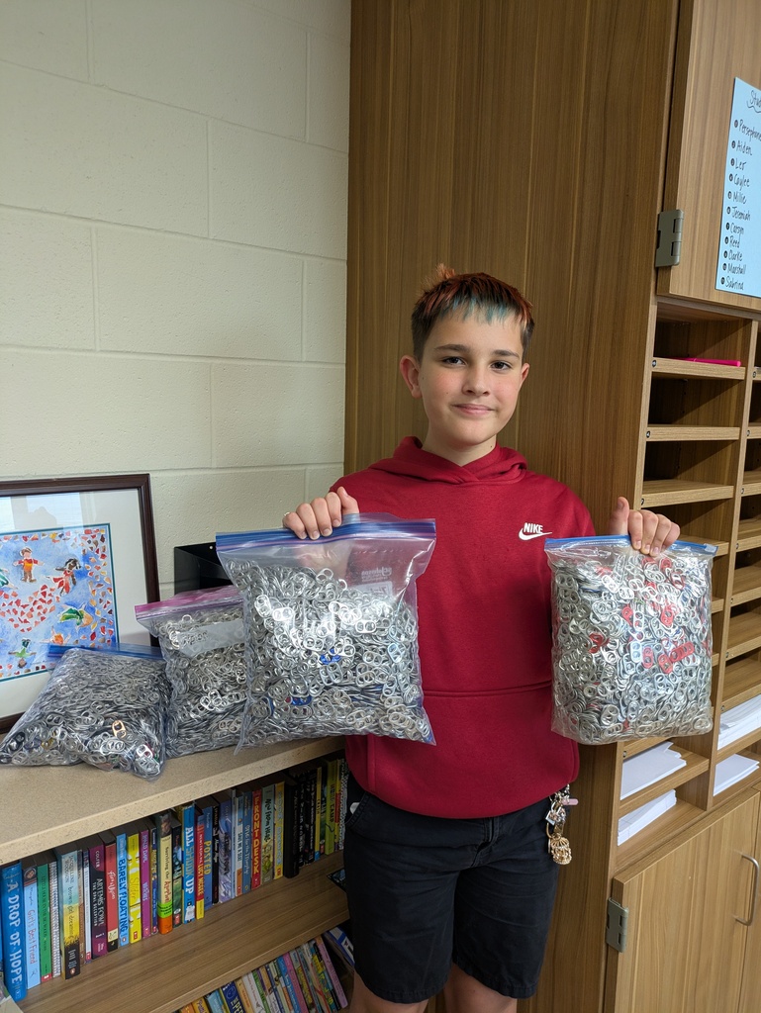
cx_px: 380
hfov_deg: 54.9
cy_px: 506
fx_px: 732
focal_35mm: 25
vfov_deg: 69.4
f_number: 1.89
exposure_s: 1/30
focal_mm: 5.43
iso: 113
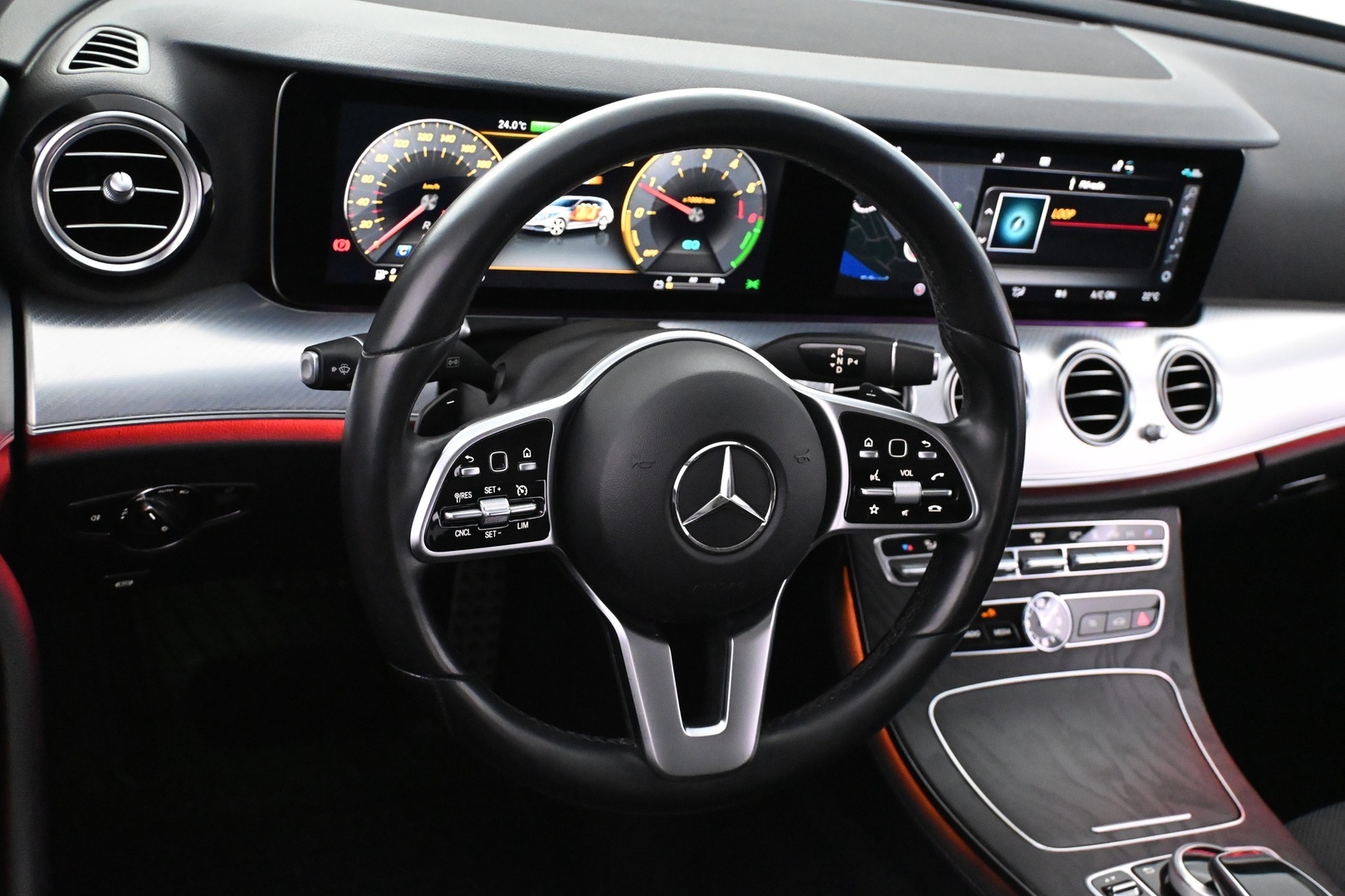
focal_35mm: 42
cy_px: 448
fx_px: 1569
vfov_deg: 31.9
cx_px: 672
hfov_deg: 46.4
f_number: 4.5
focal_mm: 28
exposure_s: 1/60
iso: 8000
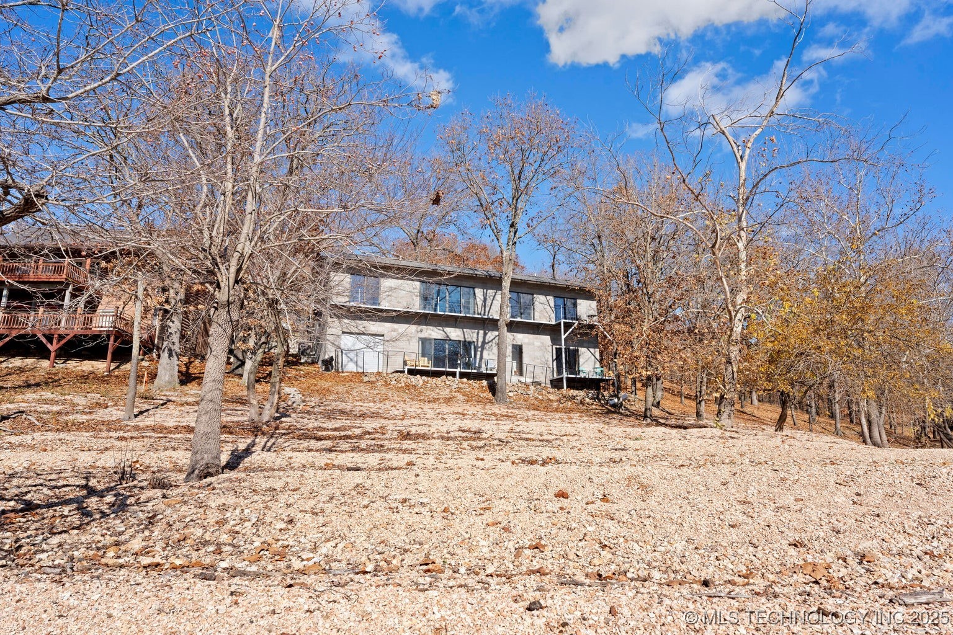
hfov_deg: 80.7
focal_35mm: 21
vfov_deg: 59.0
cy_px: 318
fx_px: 561
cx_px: 476
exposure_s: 1/250
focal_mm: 21.2
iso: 250
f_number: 9
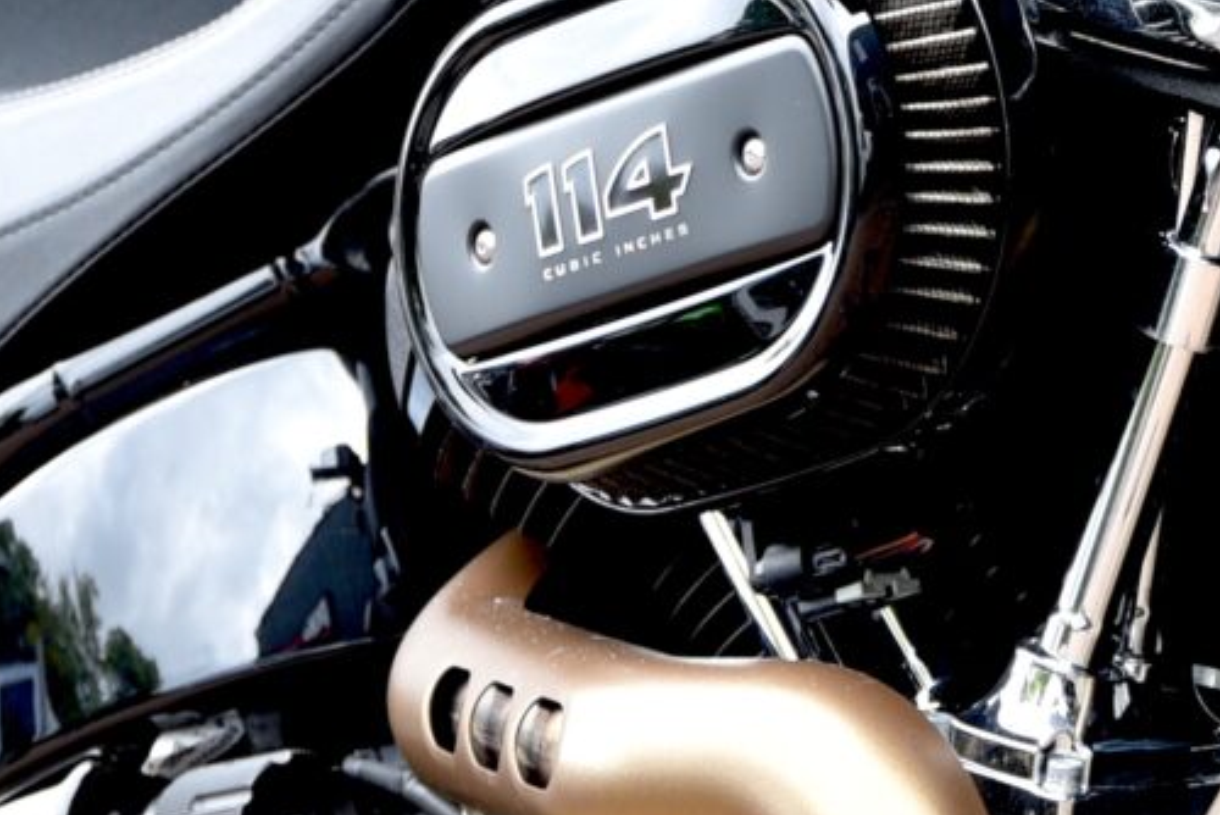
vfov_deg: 5.4
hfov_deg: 8.0
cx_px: 1464
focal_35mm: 256
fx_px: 8680
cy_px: 35
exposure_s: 1/60
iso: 100
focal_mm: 50
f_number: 3.2
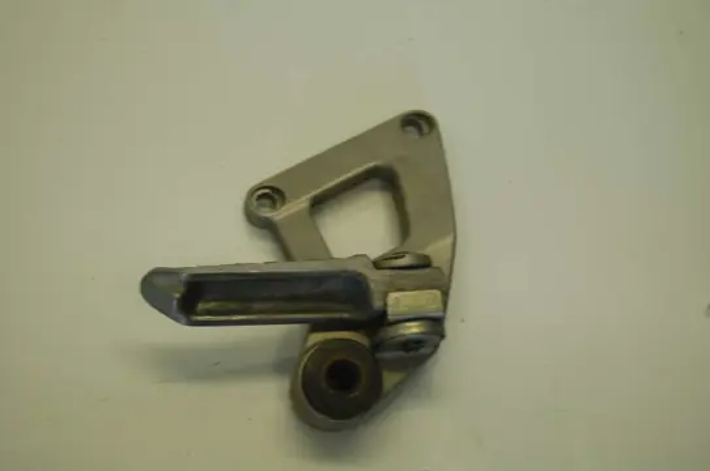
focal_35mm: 75
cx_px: 355
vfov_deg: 18.1
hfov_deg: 27.0
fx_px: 1477
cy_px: 236
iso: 400
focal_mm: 50
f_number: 5.6
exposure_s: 1/60
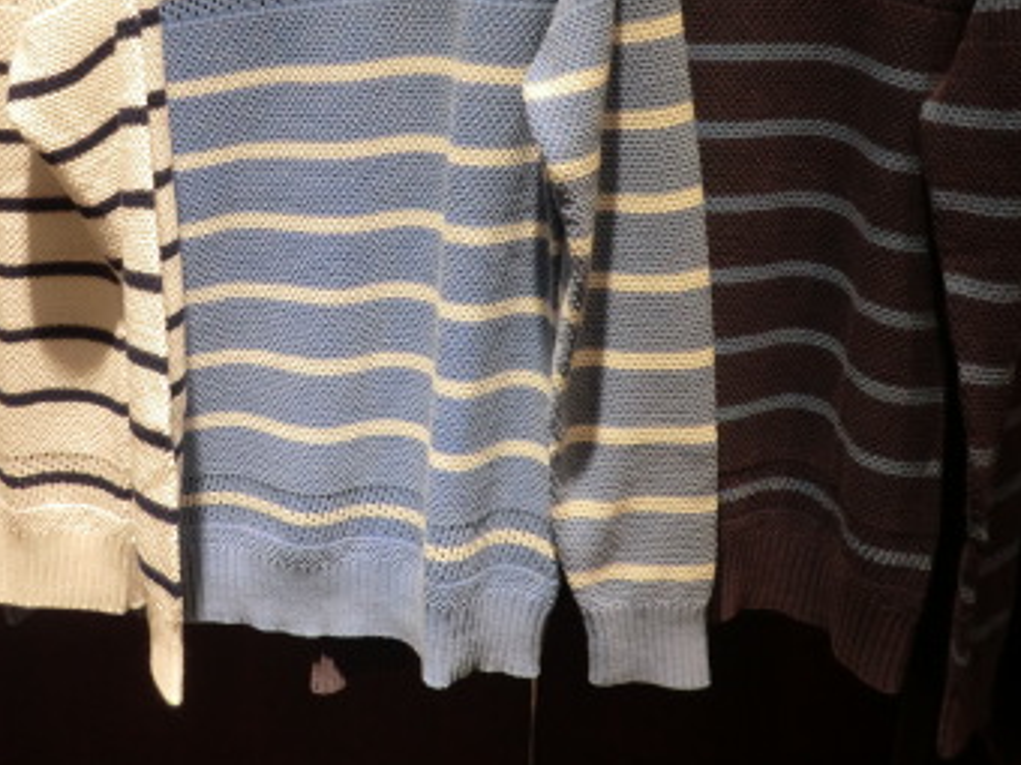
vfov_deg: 29.0
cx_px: 282
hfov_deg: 38.1
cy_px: 153
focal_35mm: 49
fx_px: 1445
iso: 125
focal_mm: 4.7
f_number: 2.8
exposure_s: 1/60
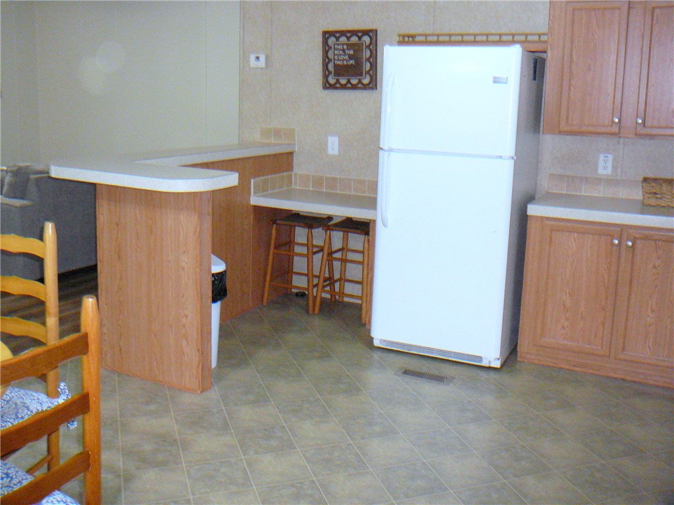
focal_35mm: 35
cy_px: 252
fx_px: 681
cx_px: 337
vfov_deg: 40.7
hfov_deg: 52.6
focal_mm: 5.2
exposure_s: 1/30
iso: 400
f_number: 2.8
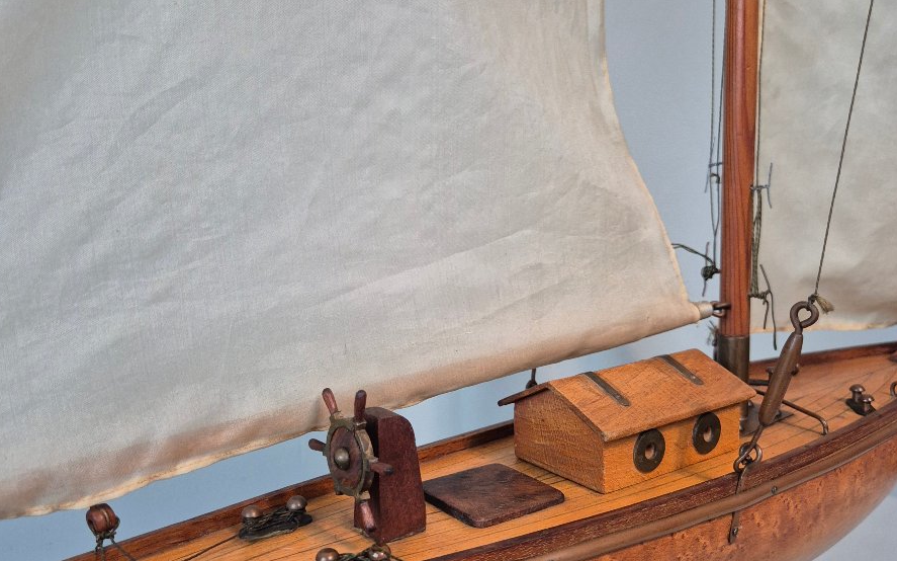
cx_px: 449
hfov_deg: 58.2
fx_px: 807
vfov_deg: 38.3
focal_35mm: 33
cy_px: 310
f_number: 1.8
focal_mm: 5.4
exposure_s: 1/100
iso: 500
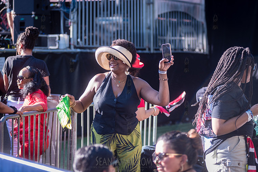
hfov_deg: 20.2
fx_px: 724
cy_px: 86
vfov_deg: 13.6
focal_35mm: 101
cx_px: 129
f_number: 3.2
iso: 400
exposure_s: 1/500
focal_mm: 100
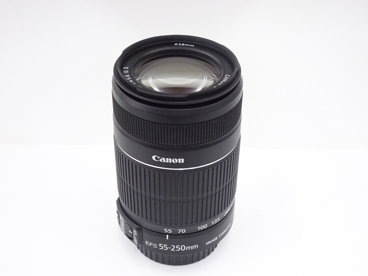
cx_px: 184
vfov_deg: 30.3
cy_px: 138
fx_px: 510
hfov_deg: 39.7
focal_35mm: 48
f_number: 4.5
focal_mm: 8.18
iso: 400
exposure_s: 1/50
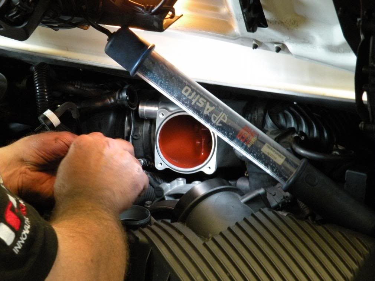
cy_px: 140
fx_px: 1094
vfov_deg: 14.7
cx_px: 188
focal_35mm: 101
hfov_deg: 19.4
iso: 400
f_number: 4
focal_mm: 17.9
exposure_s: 1/14.4
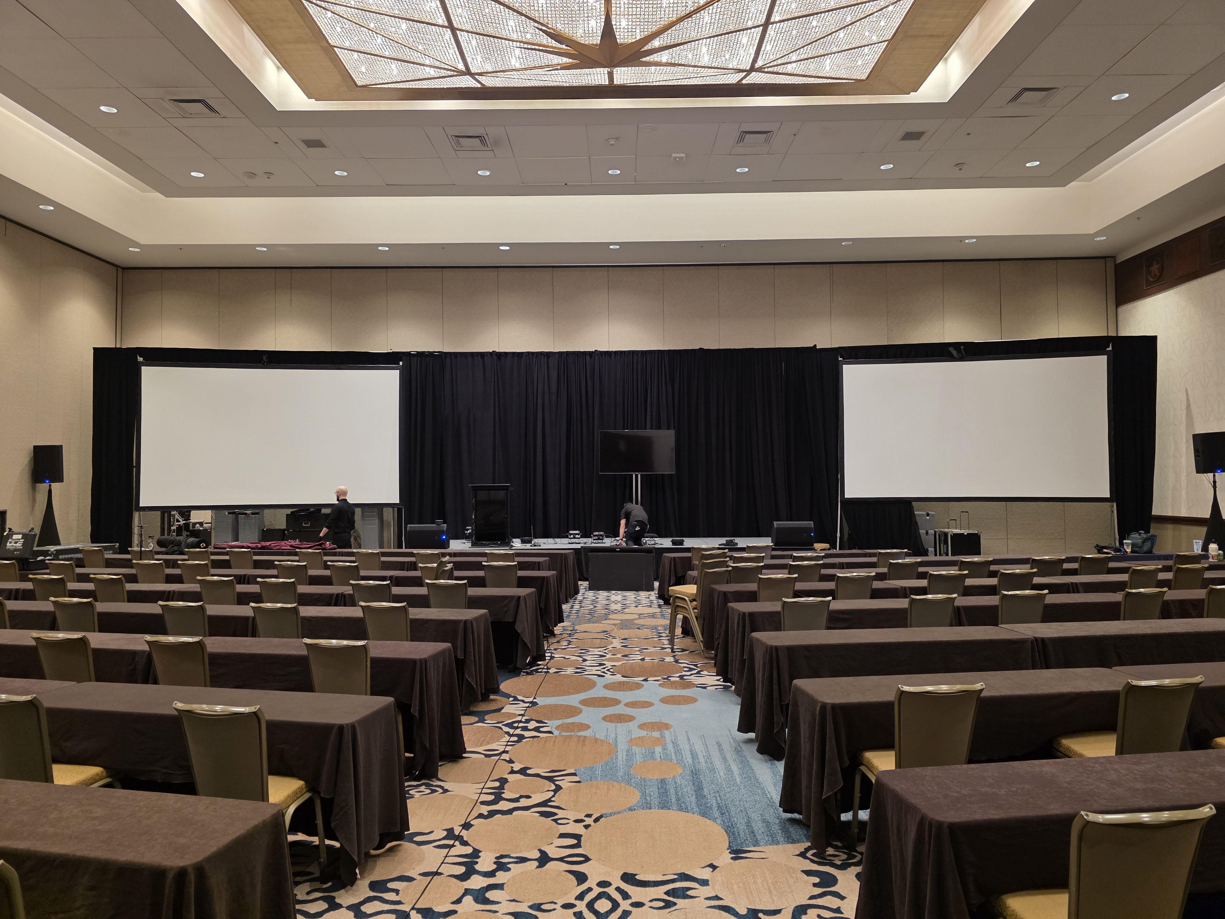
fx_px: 814
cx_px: 612
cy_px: 460
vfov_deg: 58.9
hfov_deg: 73.9
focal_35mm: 23
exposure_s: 1/120
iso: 400
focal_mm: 6.3
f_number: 1.7
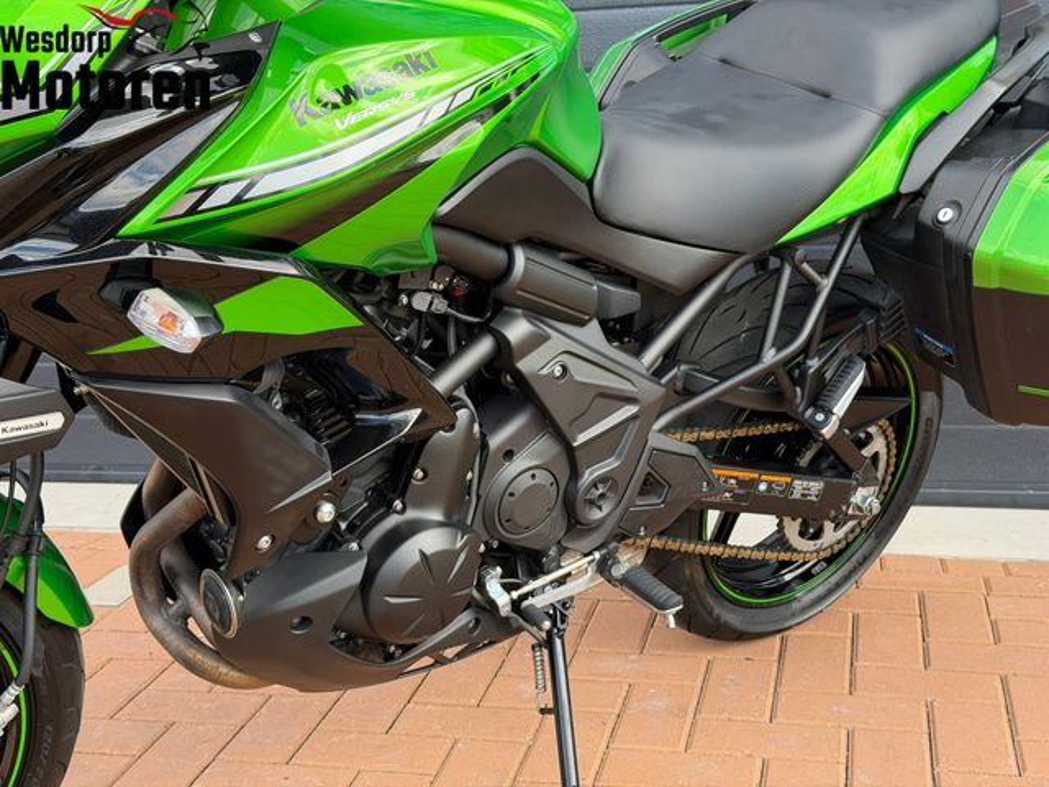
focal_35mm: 48
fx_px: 1455
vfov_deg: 30.3
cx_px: 524
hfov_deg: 39.7
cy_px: 394
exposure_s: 1/366
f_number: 1.78
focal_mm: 6.76
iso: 80
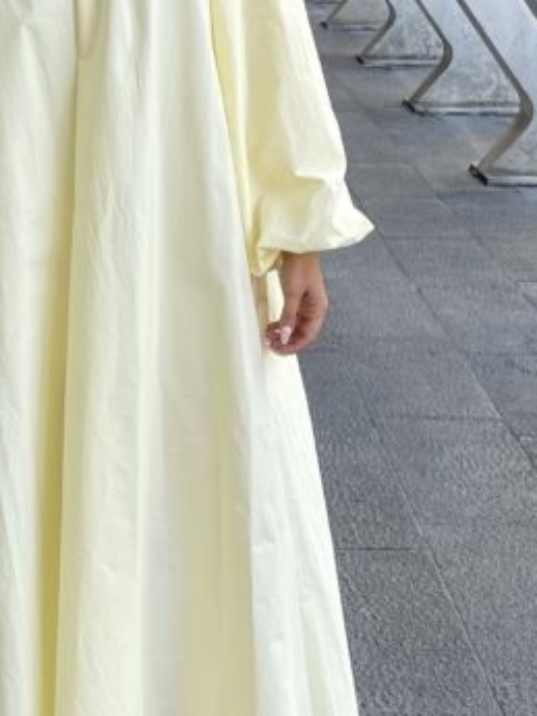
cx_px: 160
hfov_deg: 25.1
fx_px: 1199
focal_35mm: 58
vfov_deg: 33.0
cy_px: 245
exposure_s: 1/217
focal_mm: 5.1
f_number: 1.6
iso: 32
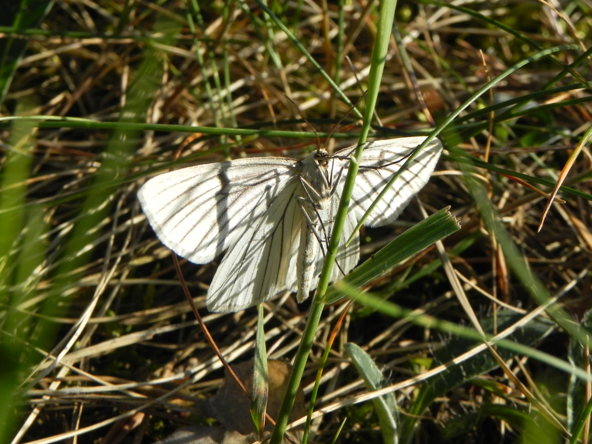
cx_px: 296
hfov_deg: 18.7
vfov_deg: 14.1
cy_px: 222
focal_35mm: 105
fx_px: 1796
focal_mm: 18.8
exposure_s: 1/315
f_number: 6.3
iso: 160
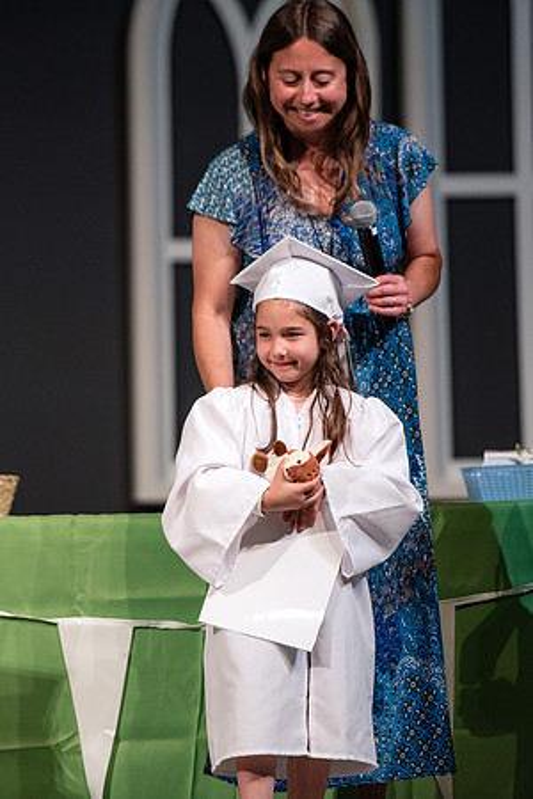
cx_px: 244
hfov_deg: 4.6
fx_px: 6657
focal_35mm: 300
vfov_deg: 6.9
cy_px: 400
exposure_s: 1/400
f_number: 2.8
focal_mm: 200
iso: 500
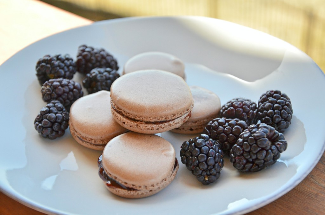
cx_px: 162
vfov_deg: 17.4
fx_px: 703
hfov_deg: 26.0
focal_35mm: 78
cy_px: 108
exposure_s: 1/1000
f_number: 5
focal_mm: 52
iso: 800
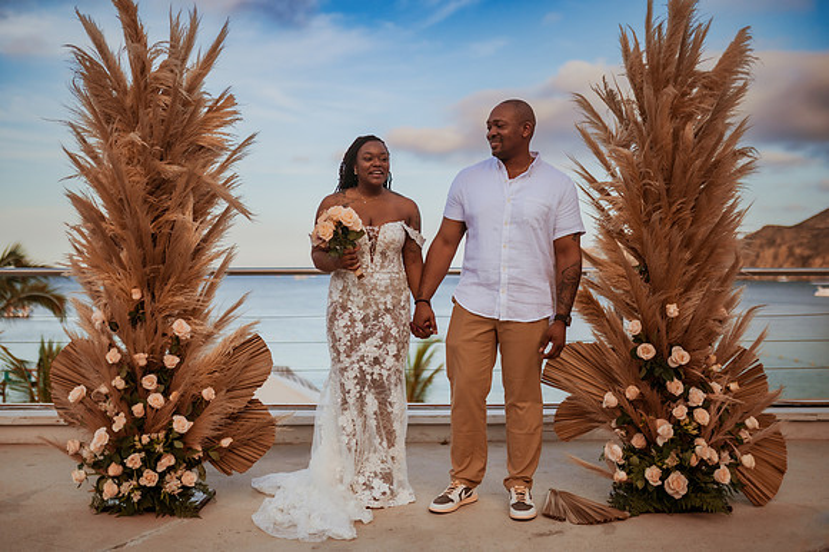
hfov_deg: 52.1
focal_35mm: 37
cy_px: 276
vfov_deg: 36.0
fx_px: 848
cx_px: 402
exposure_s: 1/8000
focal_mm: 35
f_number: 1.6
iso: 250
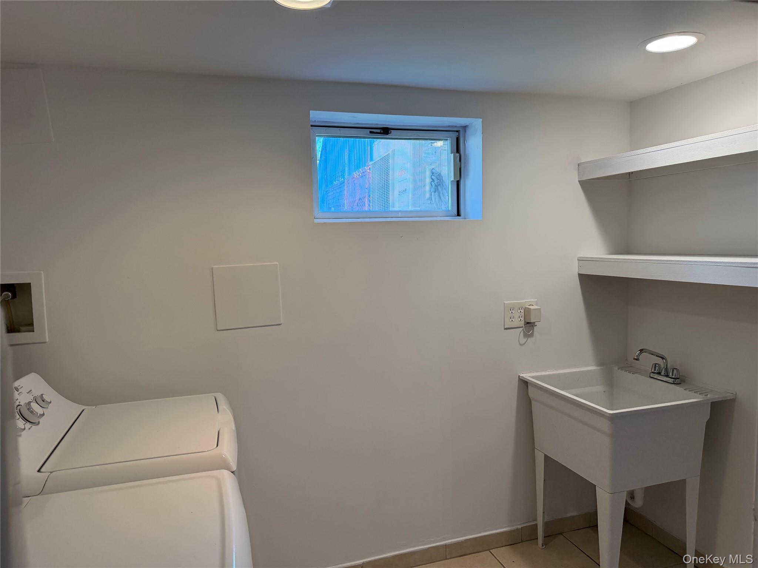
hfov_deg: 71.6
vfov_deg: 56.8
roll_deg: +2.1
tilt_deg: -4.6
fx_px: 526
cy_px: 284
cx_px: 379
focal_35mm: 24
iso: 160
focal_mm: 6.76
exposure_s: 1/227
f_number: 1.78
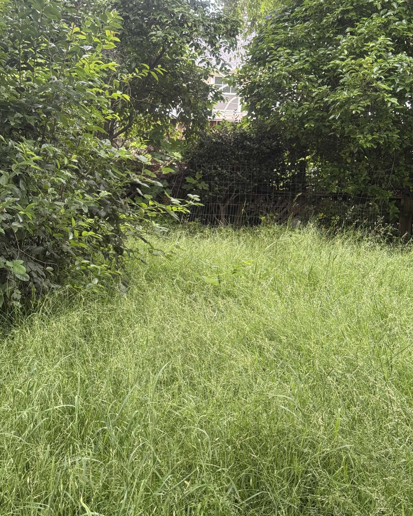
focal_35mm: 51
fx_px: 779
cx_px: 204
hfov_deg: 29.7
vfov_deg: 36.7
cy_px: 254
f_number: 1.78
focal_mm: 6.76
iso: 64
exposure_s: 1/121
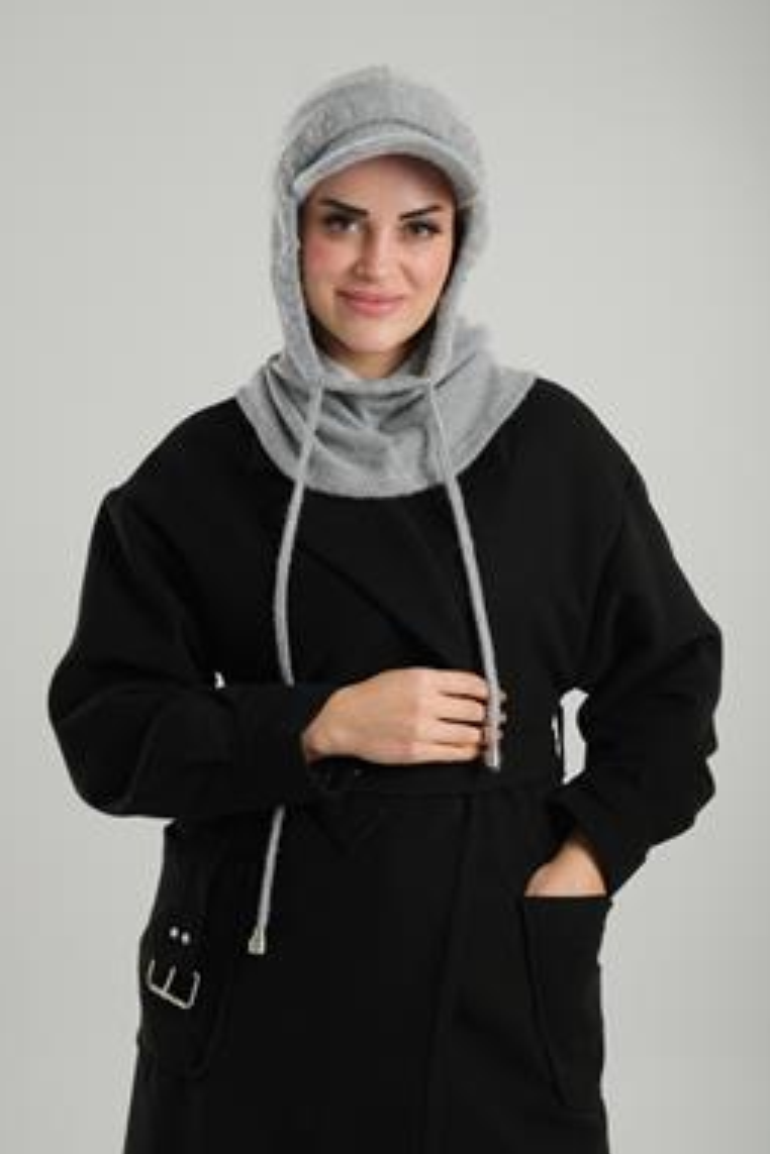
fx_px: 2663
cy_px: 598
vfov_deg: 24.5
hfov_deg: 16.5
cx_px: 364
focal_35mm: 83
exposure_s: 1/256
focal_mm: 45.5
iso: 125
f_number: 7.1
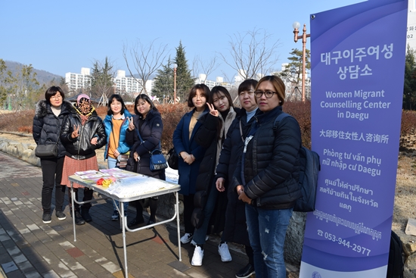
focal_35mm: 27
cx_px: 208
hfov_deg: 67.4
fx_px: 312
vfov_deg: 48.0
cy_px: 139
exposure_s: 1/320
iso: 200
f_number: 9
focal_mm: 18
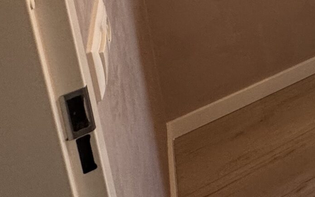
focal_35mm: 55
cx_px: 487
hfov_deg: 25.9
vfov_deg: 17.0
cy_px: -204
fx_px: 472
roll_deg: +0.6
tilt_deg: -12.0
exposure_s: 1/100
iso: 200
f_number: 2.2
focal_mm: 2.22
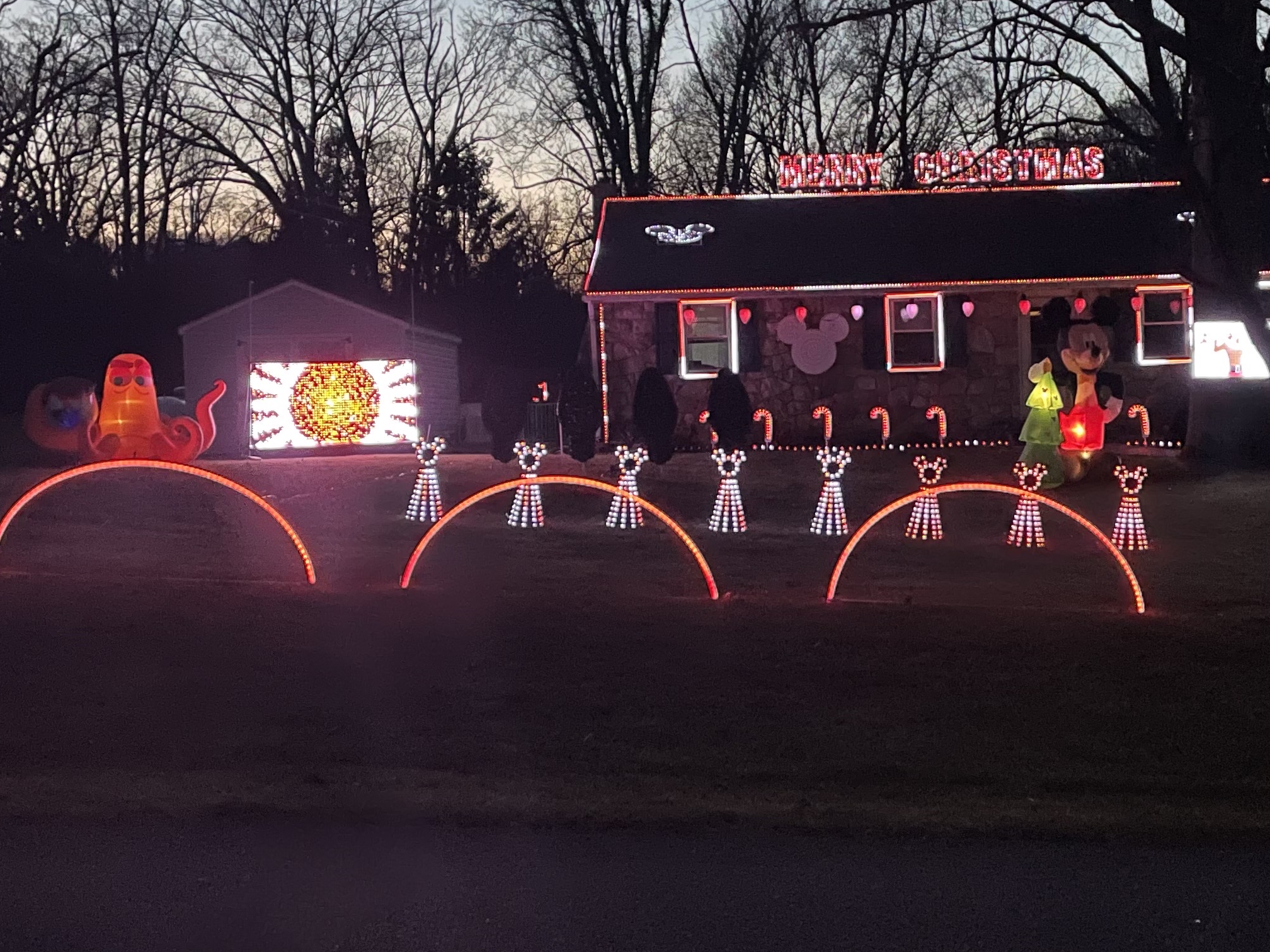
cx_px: 798
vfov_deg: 28.0
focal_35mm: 52
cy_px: 429
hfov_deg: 36.6
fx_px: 1908
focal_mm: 4.2
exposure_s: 1/12
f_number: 1.6
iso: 500
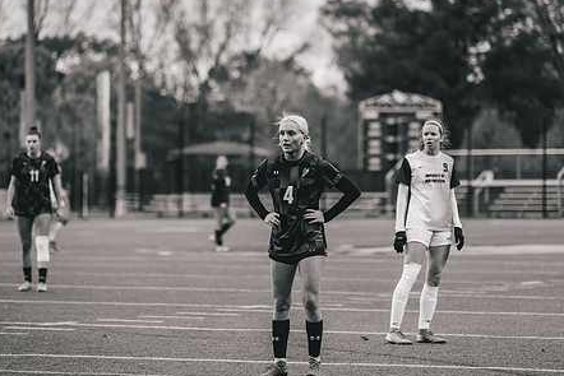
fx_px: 3463
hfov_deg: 9.3
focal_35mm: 221
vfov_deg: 6.2
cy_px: 217
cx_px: 276
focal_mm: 150
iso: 400
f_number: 2.8
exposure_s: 1/1250
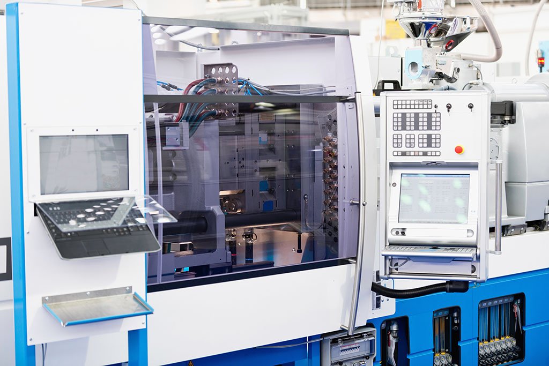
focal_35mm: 70
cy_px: 183
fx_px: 1068
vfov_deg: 19.5
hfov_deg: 28.8
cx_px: 274
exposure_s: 1/200
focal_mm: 70
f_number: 3.2
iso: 320
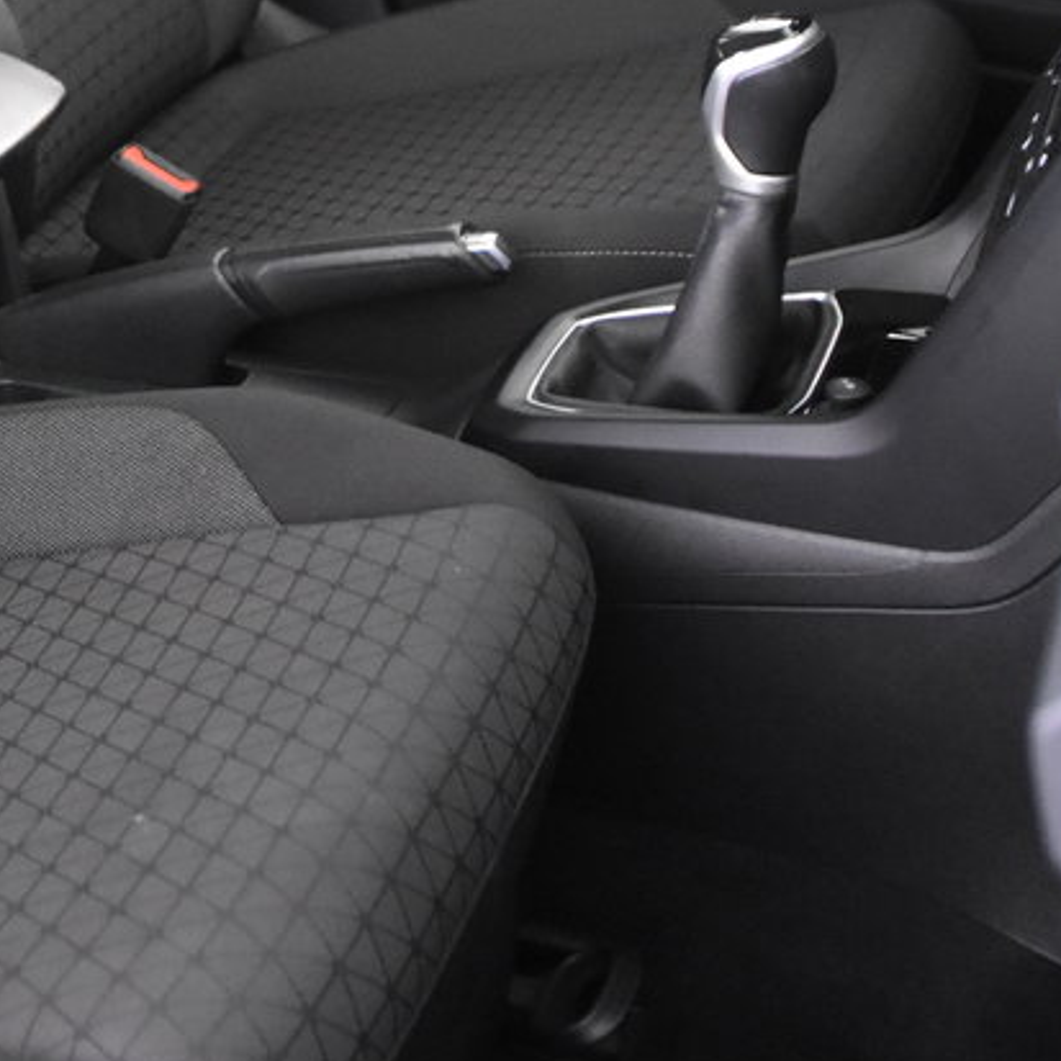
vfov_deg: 21.3
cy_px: 35
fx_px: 2739
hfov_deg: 20.6
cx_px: -185
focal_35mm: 79
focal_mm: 20
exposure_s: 1/30
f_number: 2.8
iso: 4500
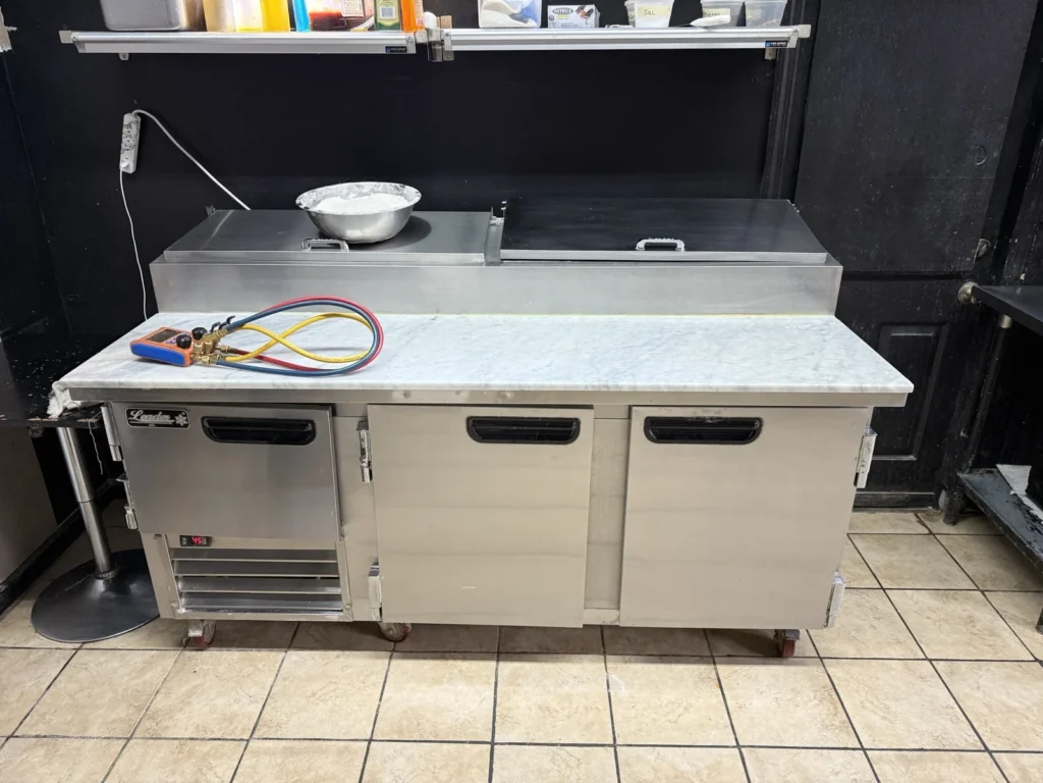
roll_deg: +0.7
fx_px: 723
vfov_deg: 56.8
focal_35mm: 24
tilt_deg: -22.2
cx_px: 522
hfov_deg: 71.6
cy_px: 392
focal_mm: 6.76
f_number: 1.78
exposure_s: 1/60
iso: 250
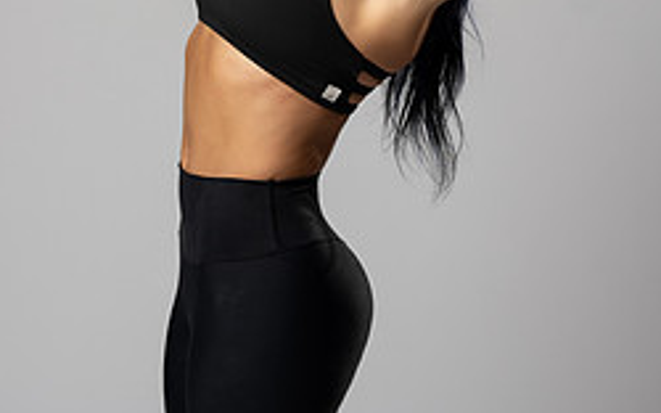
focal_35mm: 156
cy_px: -64
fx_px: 2809
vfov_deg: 8.3
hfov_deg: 13.4
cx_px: 301
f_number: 3.2
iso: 200
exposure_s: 1/160
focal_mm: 85
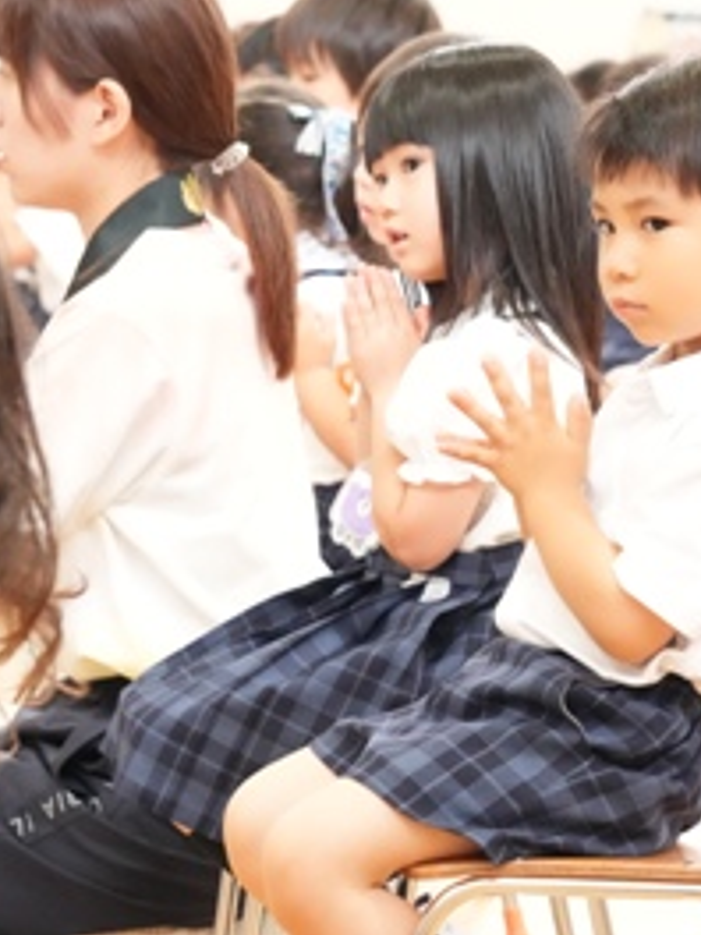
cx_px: 598
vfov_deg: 11.3
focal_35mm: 175
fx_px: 4725
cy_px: 466
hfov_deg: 8.5
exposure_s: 1/320
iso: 8000
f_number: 6.3
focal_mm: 80
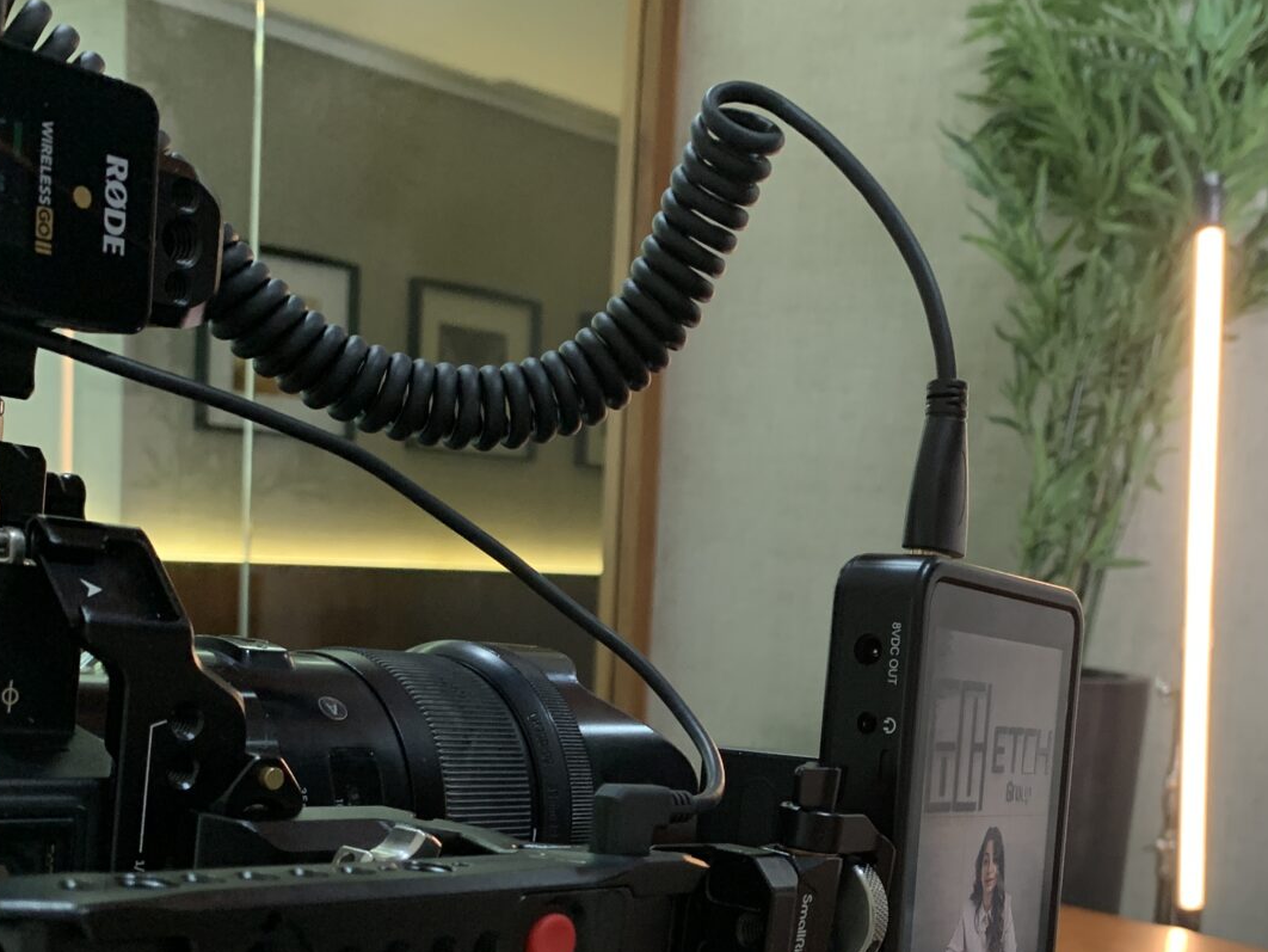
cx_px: 863
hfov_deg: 39.9
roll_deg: -3.9
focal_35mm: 47
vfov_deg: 30.1
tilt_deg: -6.8
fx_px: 1722
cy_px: 776
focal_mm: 4.25
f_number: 1.8
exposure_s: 1/60
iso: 125
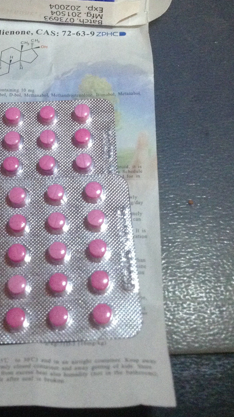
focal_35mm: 51
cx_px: 57
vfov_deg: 40.2
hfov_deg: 23.2
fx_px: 563
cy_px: 144
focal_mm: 3.3
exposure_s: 1/24
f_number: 2.4
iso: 200
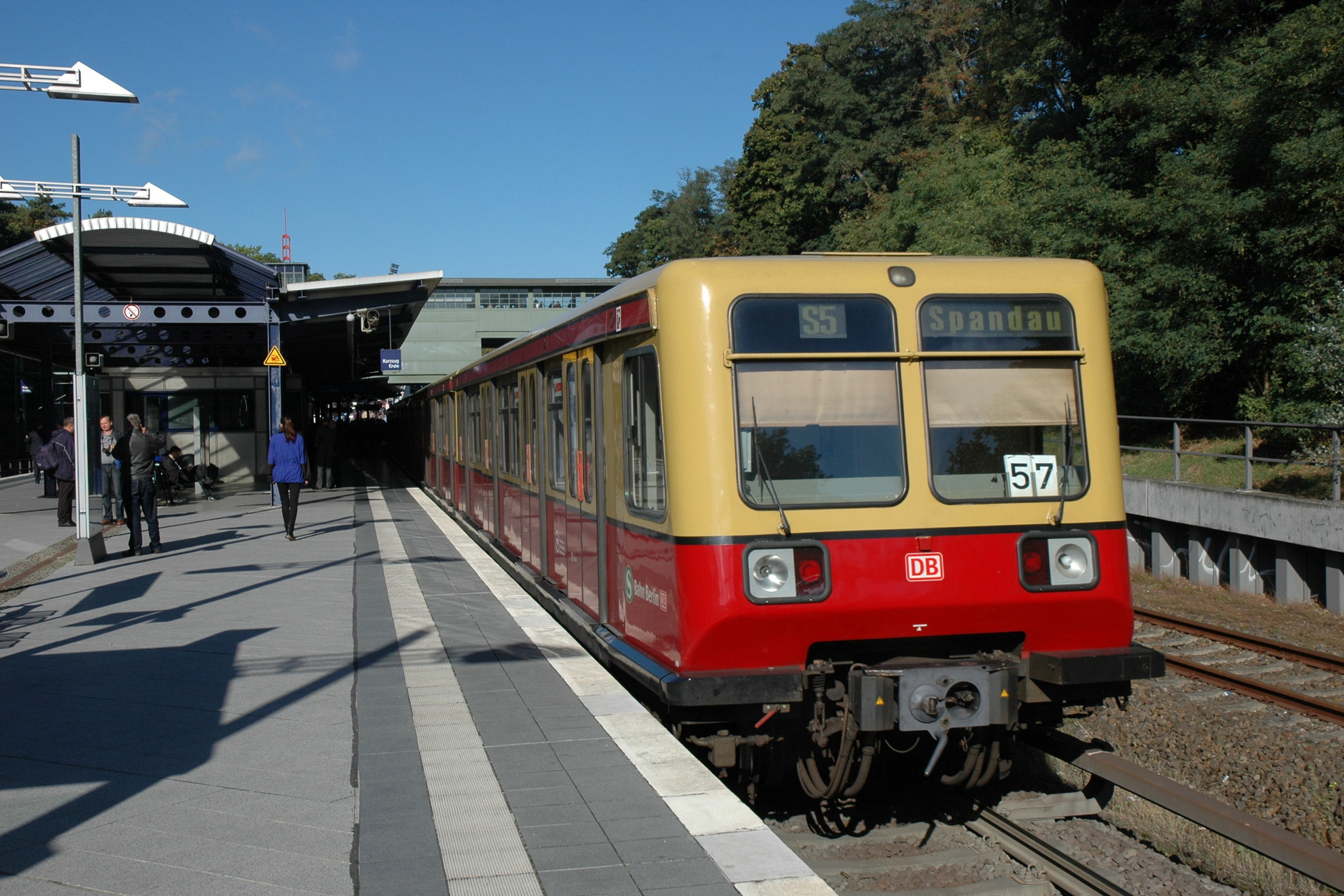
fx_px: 1550
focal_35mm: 42
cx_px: 681
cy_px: 449
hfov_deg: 46.9
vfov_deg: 32.2
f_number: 10
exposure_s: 1/400
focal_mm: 27
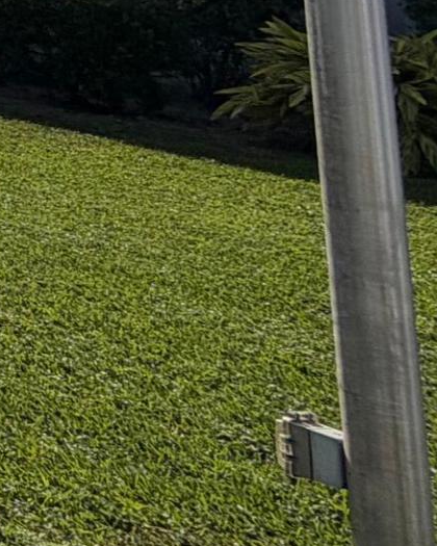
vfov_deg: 22.3
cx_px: -1027
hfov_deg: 10.1
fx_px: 1213
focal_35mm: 75
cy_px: -198
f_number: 2.2
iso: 20
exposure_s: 1/1613
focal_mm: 2.22
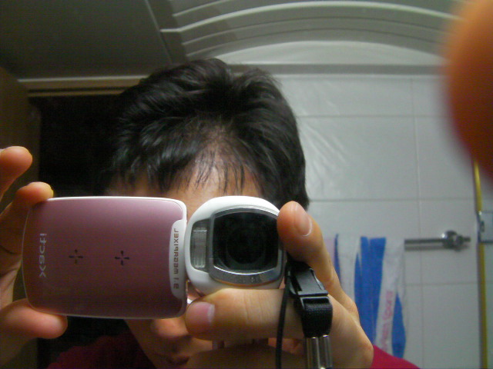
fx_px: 541
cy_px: 184
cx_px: 246
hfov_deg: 49.0
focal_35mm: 38
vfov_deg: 37.7
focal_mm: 6.8
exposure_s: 1/30
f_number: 3.5
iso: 198
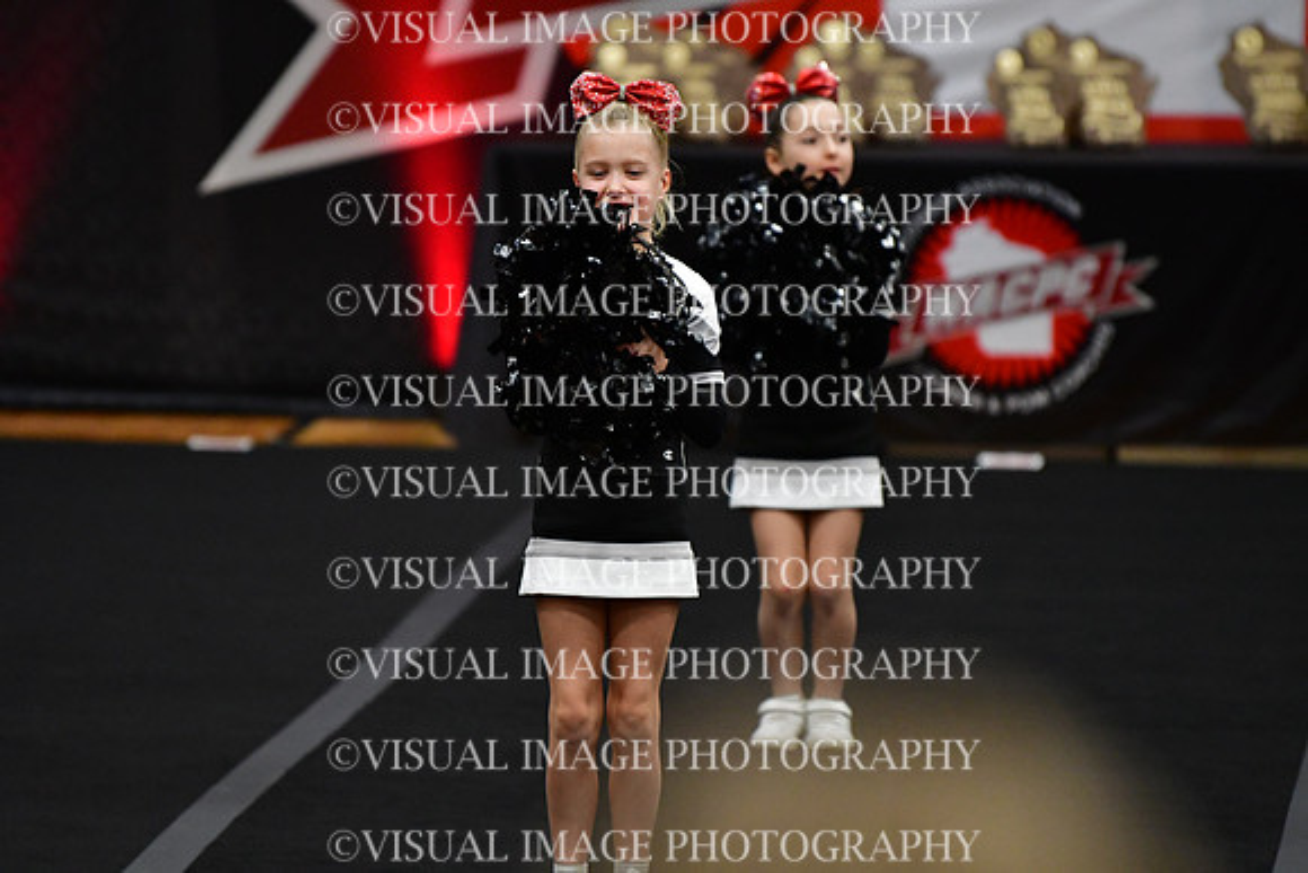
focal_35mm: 300
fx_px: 10902
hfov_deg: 6.9
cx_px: 654
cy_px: 436
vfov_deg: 4.6
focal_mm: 200
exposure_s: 1/800
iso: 4000
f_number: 2.8
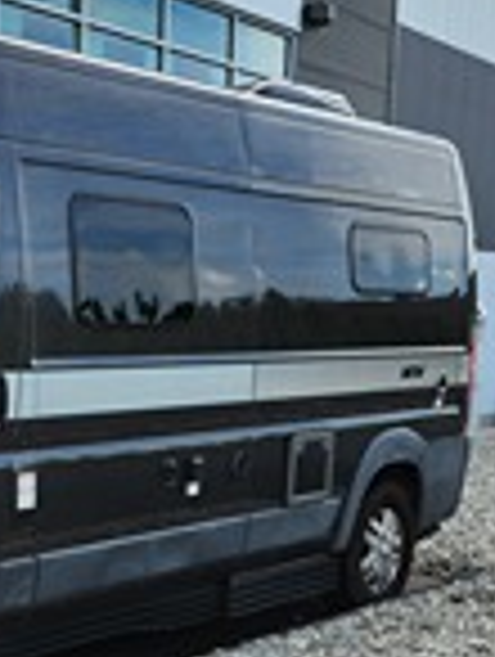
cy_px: 554
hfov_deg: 22.1
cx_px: -45
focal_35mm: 63
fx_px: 1198
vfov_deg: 29.7
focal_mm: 5.4
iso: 20
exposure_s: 1/690
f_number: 1.8
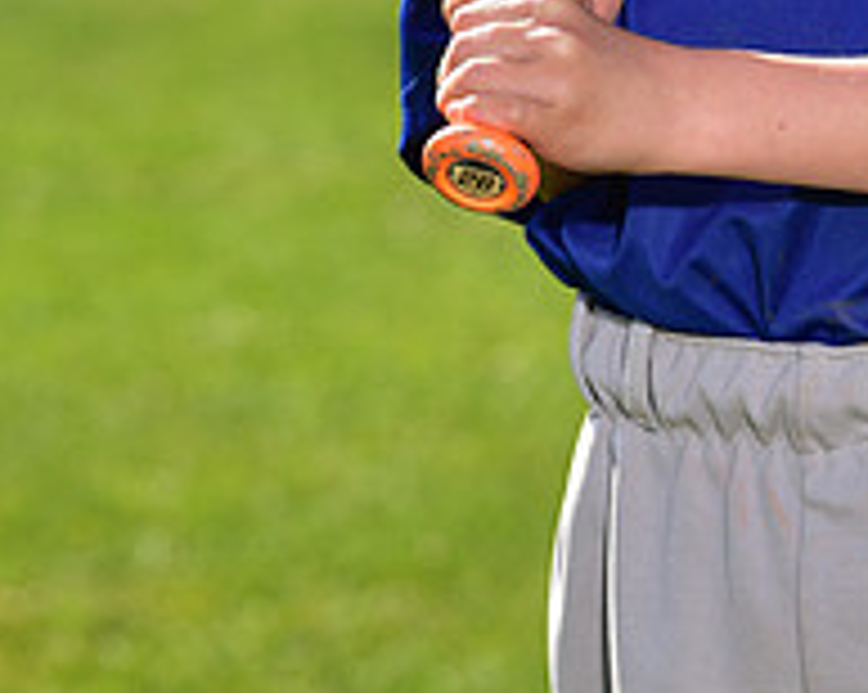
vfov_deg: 4.4
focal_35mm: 353
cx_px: 861
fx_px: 9059
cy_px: -328
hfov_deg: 5.5
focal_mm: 125
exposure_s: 1/250
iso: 80
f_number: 5.6
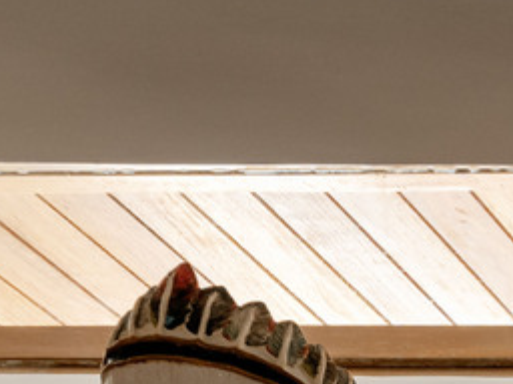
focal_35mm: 133
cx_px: 1545
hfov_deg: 10.5
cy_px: 1428
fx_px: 1971
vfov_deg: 8.0
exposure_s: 1/1.67
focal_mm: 20.9
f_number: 9
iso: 200
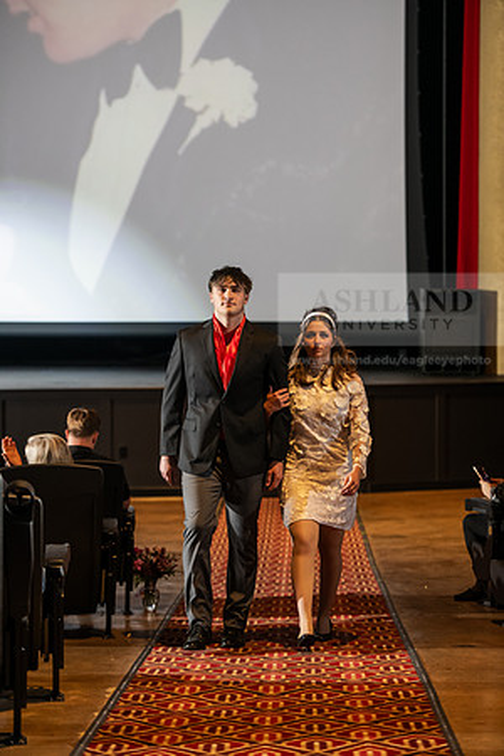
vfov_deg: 18.6
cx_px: 252
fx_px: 2310
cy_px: 378
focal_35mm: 110
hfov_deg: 12.5
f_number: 3.2
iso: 2000
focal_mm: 110
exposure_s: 1/200
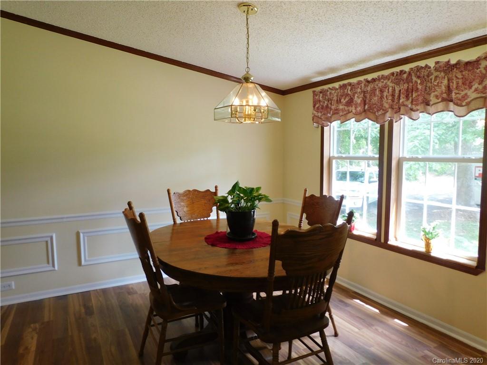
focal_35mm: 24
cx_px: 244
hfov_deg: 71.6
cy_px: 182
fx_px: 338
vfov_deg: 56.8
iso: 160
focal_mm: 4.3
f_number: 3.3
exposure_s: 1/30
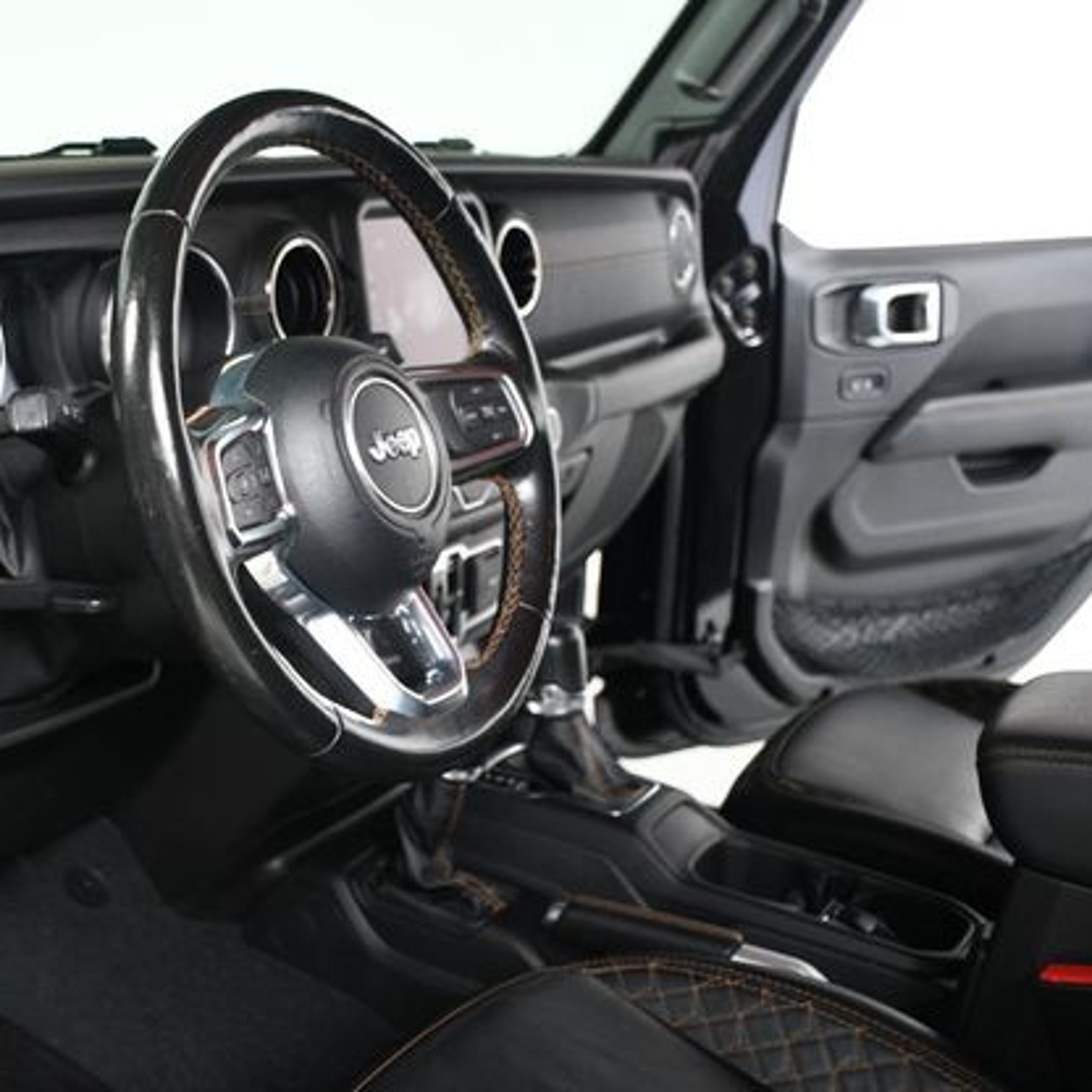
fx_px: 1677
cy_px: 538
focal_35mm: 47
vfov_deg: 36.1
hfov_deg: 35.2
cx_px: 268
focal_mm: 24
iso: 160
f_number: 4
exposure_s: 1/160
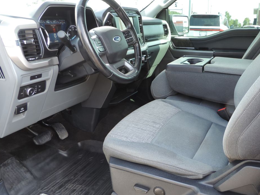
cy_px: 92
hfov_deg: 54.6
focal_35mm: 33
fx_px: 248
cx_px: 167
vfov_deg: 42.9
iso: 80
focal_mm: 4.3
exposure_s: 1/40
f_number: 3
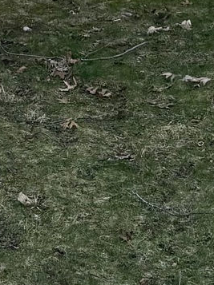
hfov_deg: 8.8
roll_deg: -0.6
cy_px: -540
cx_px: 97
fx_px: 1387
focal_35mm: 168
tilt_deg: +12.0
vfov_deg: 9.5
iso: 50
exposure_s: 1/1263
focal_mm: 5.96
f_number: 1.6
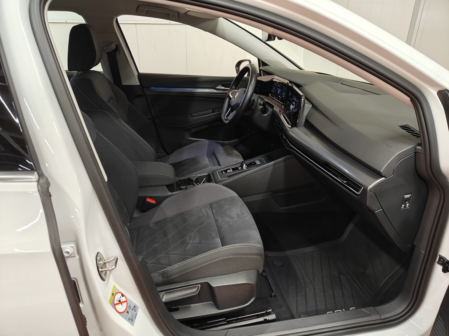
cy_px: 168
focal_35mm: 24
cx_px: 224
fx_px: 311
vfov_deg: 56.8
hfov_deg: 71.6
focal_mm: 5.59
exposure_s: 1/50
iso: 125
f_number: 1.8
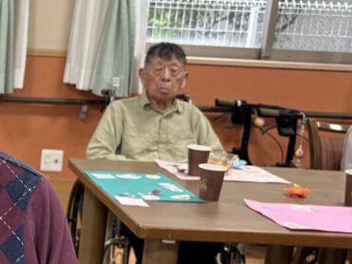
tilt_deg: -10.9
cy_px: 163
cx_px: -91
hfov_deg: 24.3
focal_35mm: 71
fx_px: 722
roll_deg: -2.5
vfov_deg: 20.7
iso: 125
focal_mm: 5.96
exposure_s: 1/86
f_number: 1.6
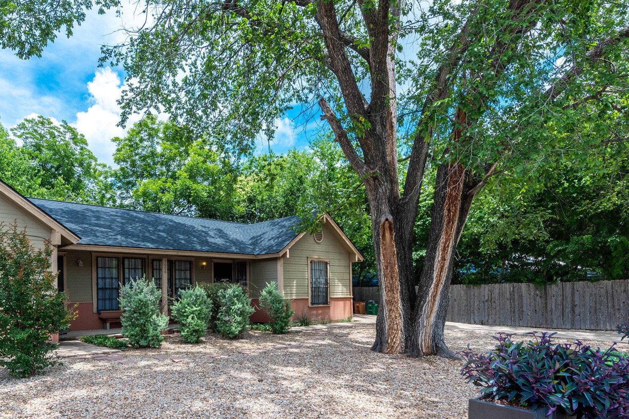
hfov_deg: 74.2
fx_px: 402
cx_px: 221
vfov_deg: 54.2
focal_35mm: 23
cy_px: 272
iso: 200
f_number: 10
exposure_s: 1/400
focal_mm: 16
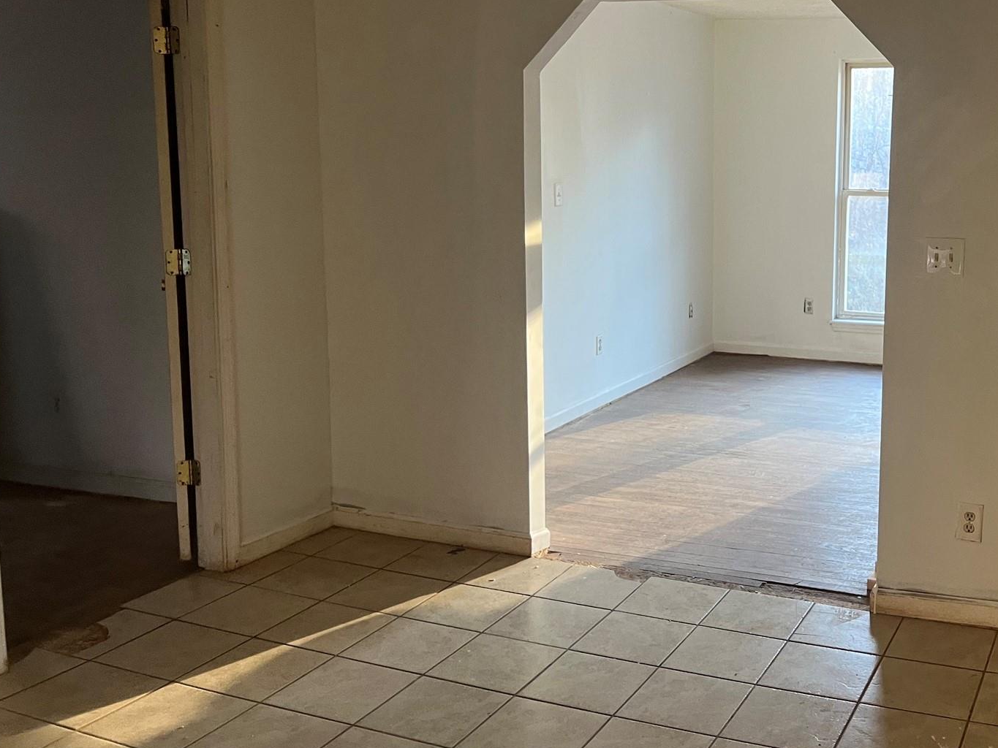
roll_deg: -0.6
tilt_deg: -8.9
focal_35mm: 39
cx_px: 738
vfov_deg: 36.7
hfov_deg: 46.3
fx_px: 1124
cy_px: 313
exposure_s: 1/60
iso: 125
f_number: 1.5
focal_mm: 5.7
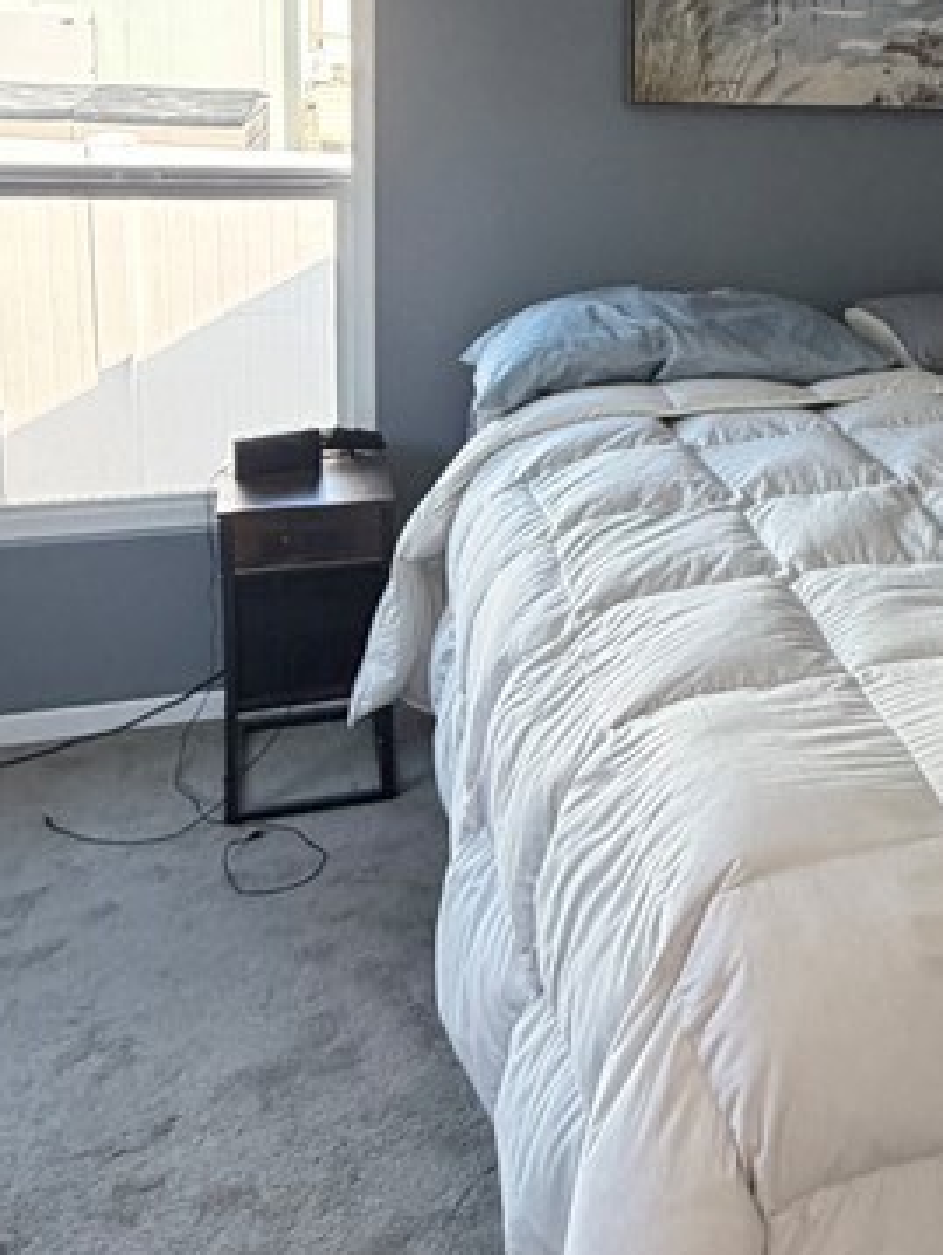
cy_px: 270
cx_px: 939
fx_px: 1451
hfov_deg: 33.1
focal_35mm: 40
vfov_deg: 44.7
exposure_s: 1/121
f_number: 2.2
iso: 200
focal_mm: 2.22
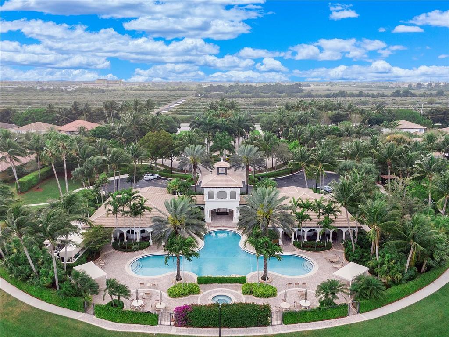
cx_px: 224
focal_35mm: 30
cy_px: 168
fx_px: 389
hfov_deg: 60.0
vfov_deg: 46.8
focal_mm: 5.22
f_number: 3.1
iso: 100
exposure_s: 1/1250
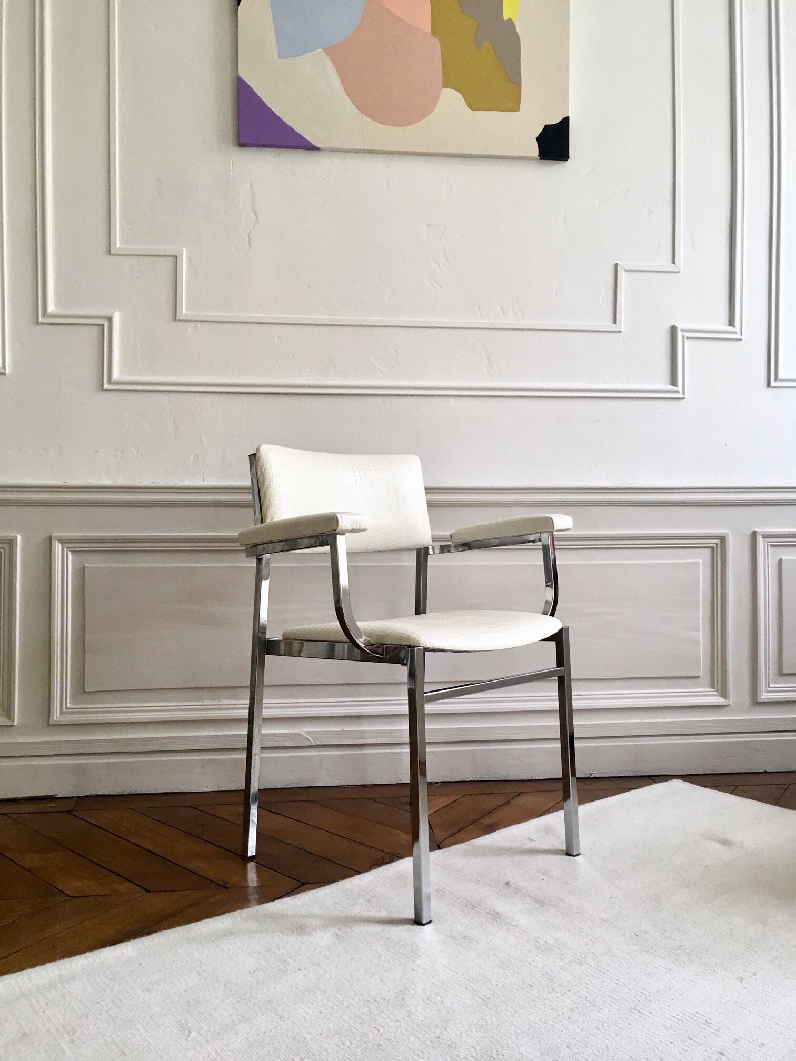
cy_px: 530
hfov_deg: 48.2
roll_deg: -0.4
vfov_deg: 61.7
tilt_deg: +0.4
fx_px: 889
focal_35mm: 29
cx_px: 398
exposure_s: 1/33
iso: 50
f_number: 2.2
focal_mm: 4.15
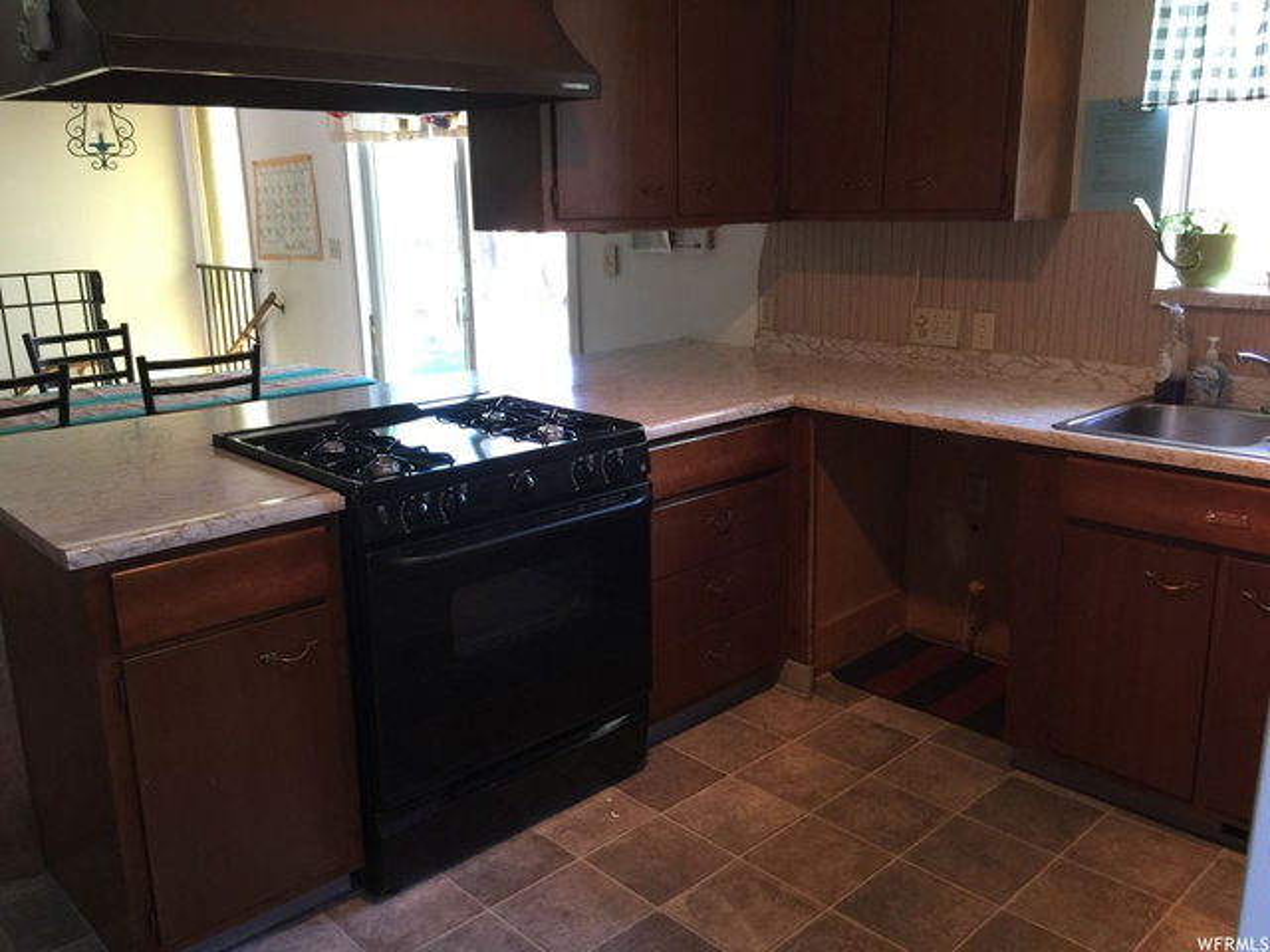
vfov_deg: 48.2
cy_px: 476
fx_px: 1064
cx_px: 635
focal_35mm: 29
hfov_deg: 61.7
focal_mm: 4.15
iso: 40
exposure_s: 1/17
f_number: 2.2
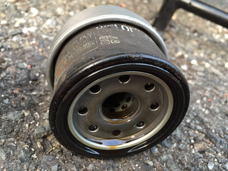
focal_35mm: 29
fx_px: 191
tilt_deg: -30.7
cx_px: 114
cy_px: 86
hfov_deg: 61.7
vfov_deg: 48.2
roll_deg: -11.7
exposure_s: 1/33
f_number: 2.2
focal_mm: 4.15
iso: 250
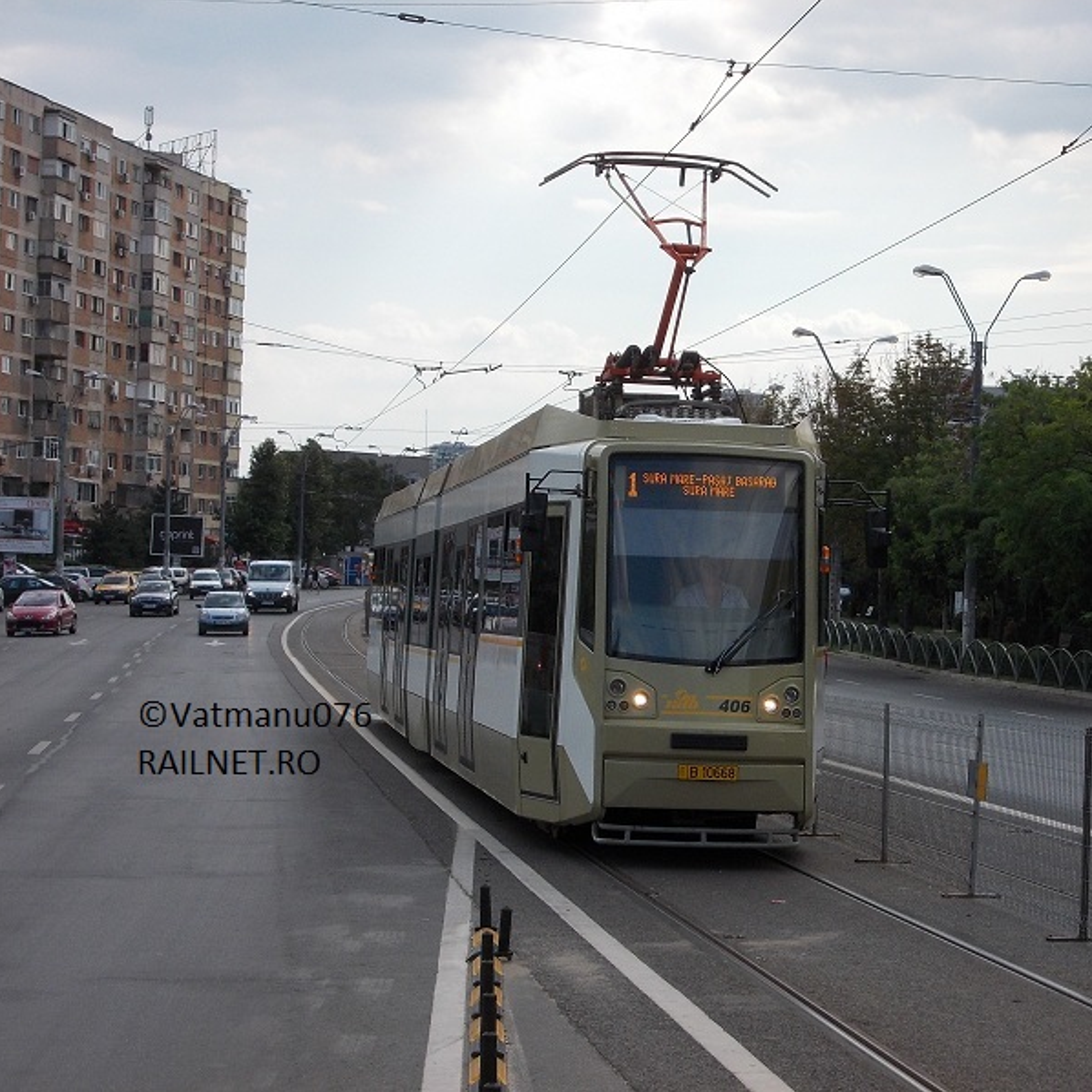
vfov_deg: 20.6
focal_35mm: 84
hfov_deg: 20.6
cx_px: 663
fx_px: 2998
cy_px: 546
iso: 80
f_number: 4.3
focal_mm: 10
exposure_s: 1/500
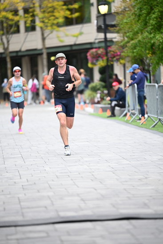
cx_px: 82
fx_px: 1154
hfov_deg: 8.1
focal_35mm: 170
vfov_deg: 12.1
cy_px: 122
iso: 1600
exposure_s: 1/1250
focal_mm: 170
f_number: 2.8
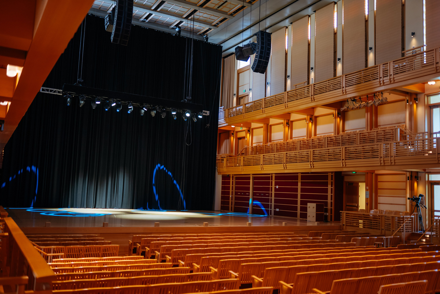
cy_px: 147
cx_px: 220
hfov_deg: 54.4
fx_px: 428
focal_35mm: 35
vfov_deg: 37.9
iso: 160
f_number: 1.4
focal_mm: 35
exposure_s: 1/125
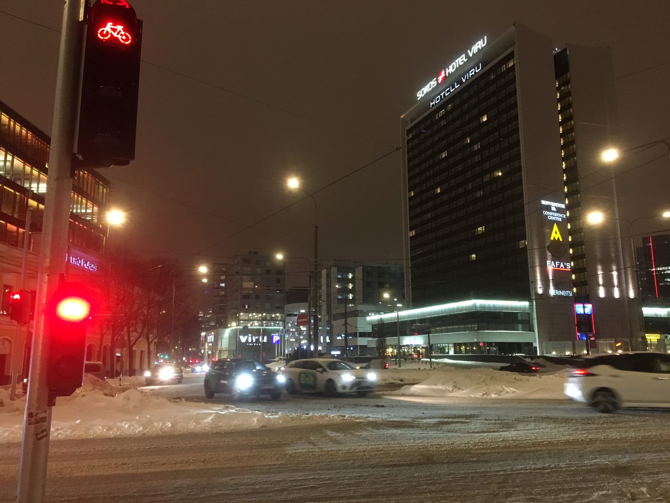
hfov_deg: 61.7
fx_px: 561
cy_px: 252
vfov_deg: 48.2
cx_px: 335
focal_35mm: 29
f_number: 2.2
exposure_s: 1/17
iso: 250
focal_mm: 4.15
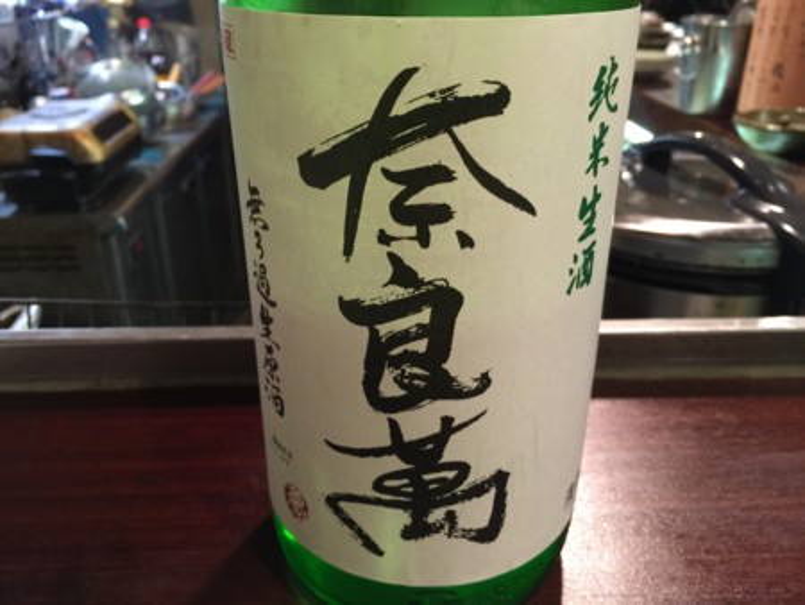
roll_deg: -1.1
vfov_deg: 48.3
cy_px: 302
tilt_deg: -25.9
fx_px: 675
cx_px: 402
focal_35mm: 29
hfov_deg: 61.6
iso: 80
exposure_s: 1/15
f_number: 2.2
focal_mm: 4.15
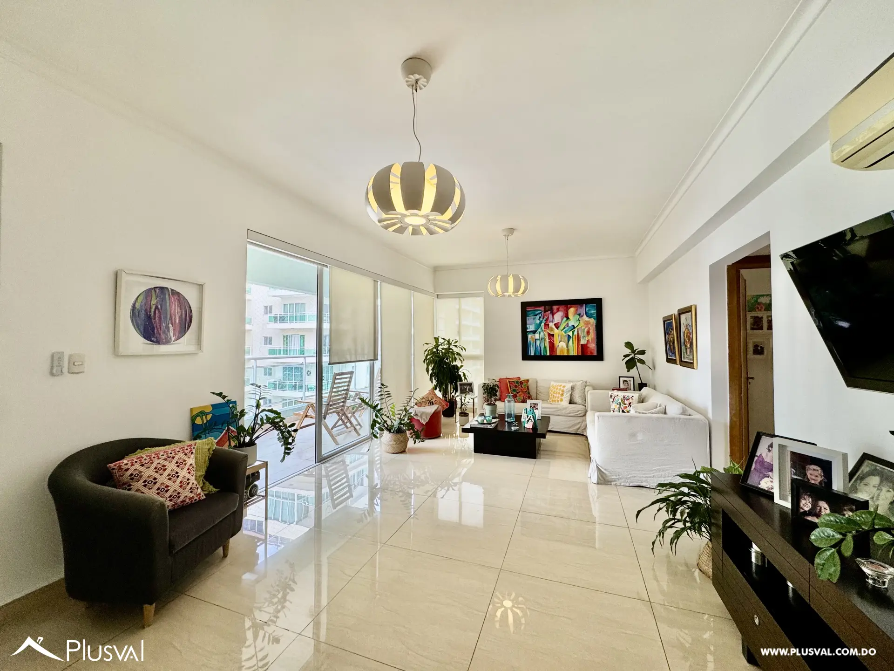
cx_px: 447
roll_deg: +0.1
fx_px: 362
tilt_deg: +0.5
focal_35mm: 14
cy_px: 336
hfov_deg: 102.1
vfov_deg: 85.7
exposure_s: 1/120
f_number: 2.2
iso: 50
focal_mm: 2.22
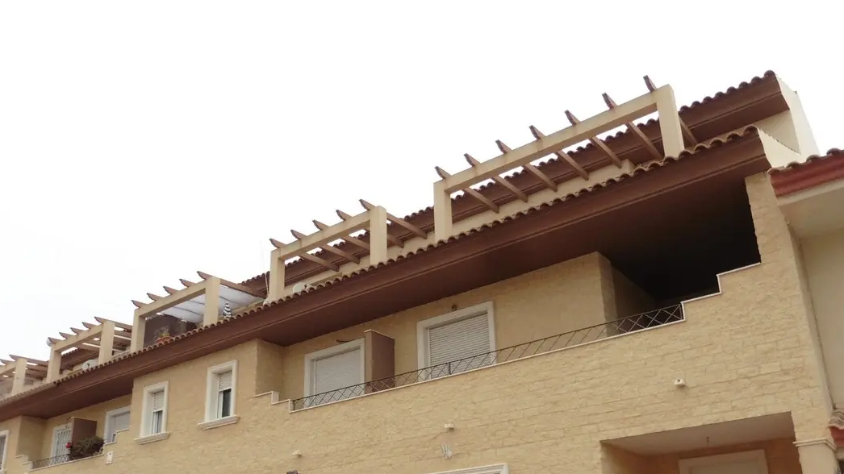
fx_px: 716
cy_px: 339
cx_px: 385
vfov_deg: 36.0
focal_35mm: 32
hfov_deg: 60.9
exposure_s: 1/400
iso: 100
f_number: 3.3
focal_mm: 4.3
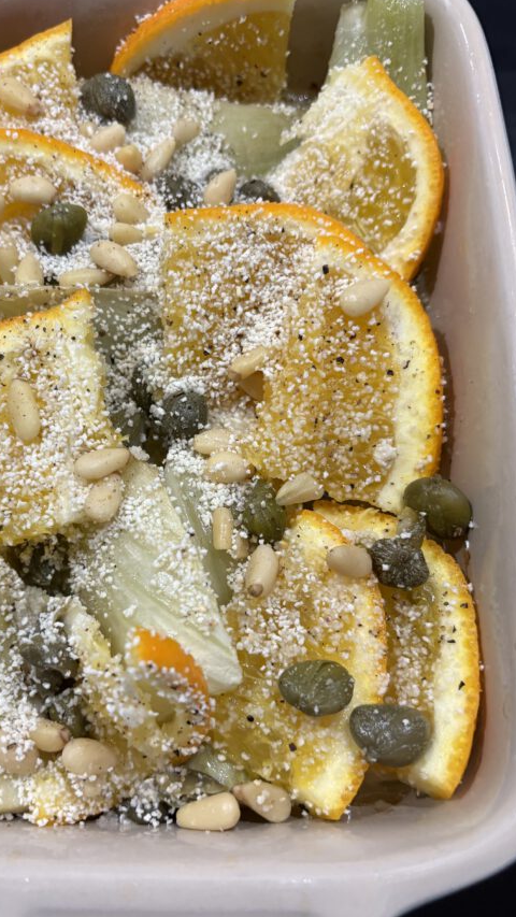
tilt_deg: -70.6
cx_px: 194
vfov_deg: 58.0
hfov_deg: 34.5
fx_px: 827
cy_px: 471
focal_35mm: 34
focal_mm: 5.96
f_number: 1.6
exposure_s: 1/60
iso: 200
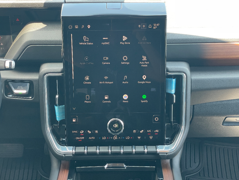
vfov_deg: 28.0
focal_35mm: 52
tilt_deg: -29.1
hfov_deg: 36.8
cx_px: 120
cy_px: 90
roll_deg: +0.2
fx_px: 359
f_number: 2
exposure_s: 1/99
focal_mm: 6
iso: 160
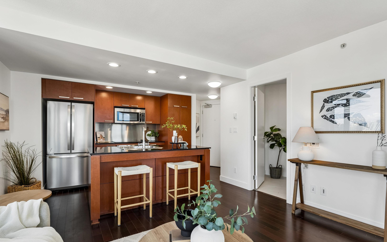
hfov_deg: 92.9
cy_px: 133
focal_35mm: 17
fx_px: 184
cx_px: 196
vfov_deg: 66.5
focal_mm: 16.4
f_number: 8
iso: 400
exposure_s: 1/25
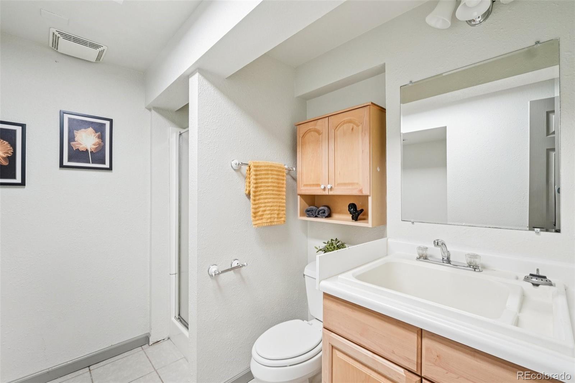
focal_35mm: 15
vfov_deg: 77.3
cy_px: 192
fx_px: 240
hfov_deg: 100.4
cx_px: 288
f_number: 8
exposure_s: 1/6
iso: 800
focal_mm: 10
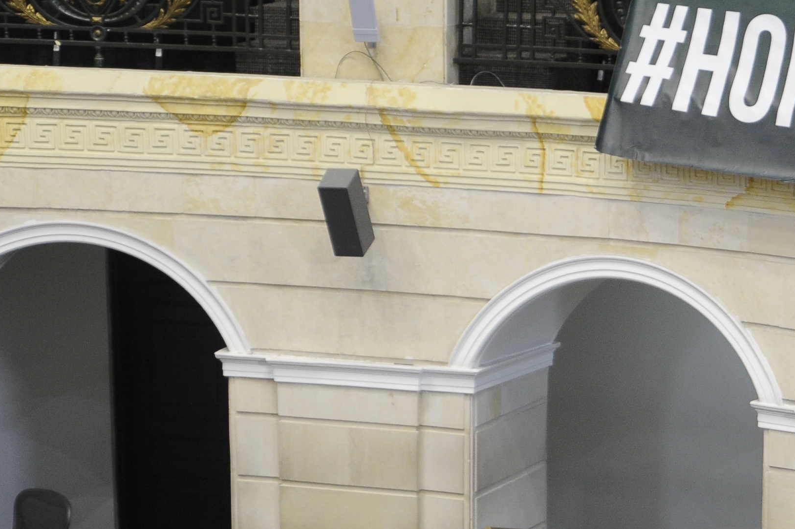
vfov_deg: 10.0
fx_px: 3002
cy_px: 567
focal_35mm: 136
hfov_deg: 15.0
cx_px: 638
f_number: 3.8
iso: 1600
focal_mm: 52
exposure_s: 1/160
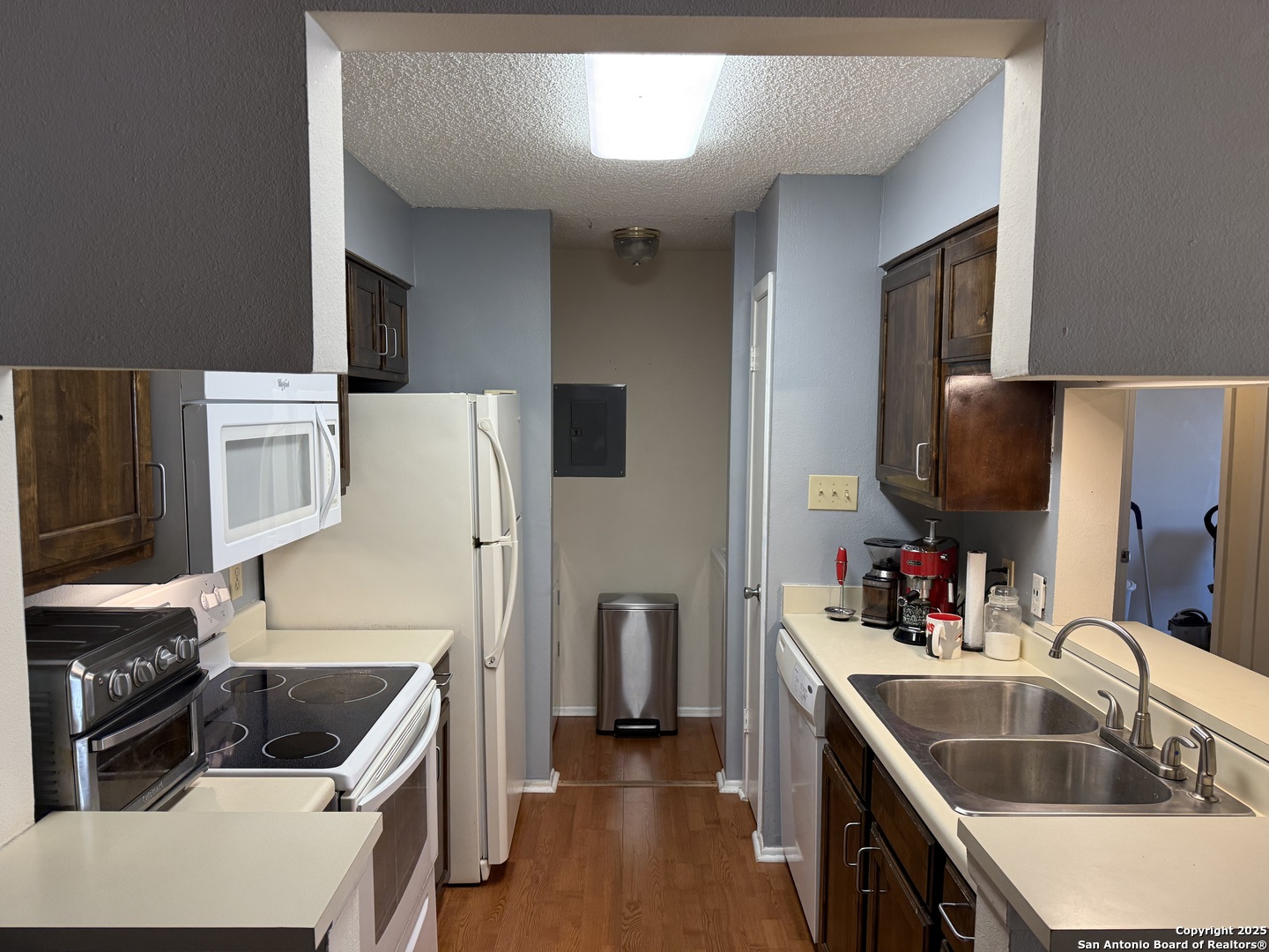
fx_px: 880
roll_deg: -0.4
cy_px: 476
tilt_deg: -4.0
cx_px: 634
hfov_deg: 71.6
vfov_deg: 56.8
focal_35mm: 24
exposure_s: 1/120
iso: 200
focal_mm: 6.76
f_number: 1.78
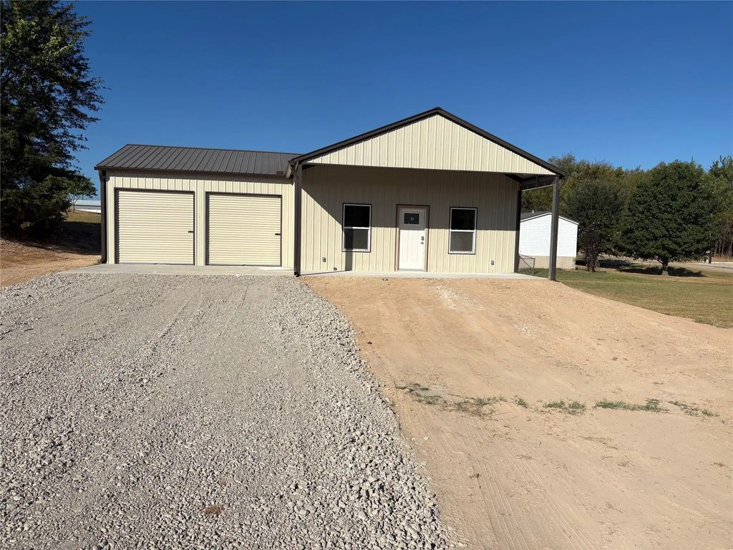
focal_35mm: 26
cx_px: 366
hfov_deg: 67.3
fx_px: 551
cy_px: 275
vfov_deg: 53.1
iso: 50
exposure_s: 1/7813
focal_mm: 5.96
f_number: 1.6
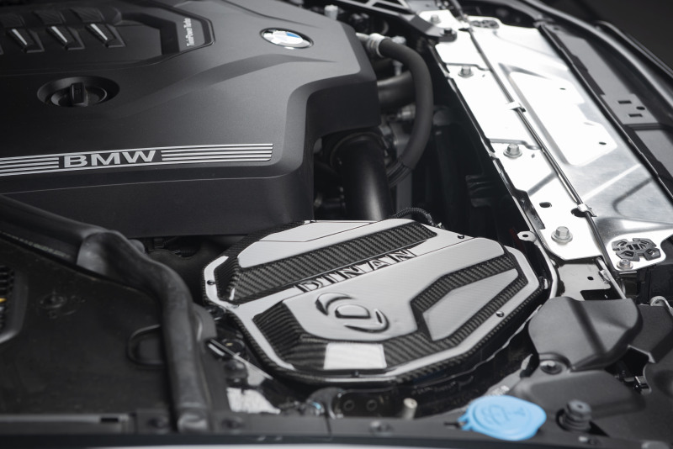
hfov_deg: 28.8
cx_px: 336
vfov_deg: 19.5
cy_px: 224
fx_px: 1309
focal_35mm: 70
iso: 100
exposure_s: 1/125
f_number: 5.6
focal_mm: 70
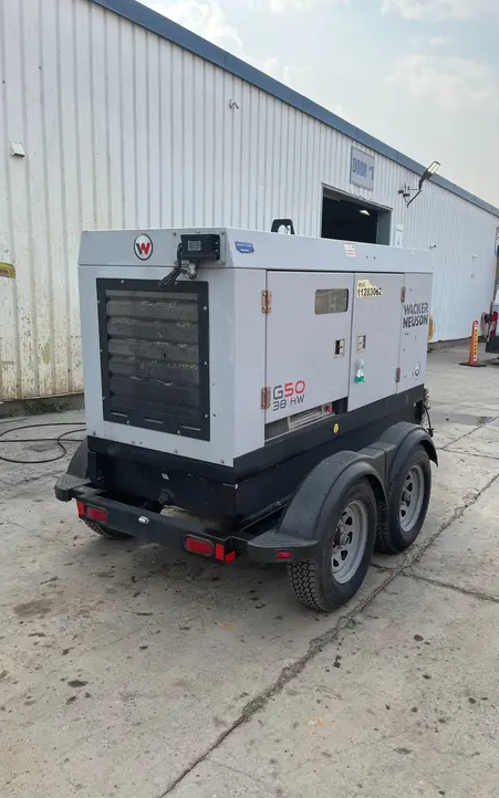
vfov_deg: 66.5
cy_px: 402
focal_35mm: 28
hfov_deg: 44.4
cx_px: 284
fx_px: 609
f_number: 1.6
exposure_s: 1/1623
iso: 50
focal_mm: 5.1
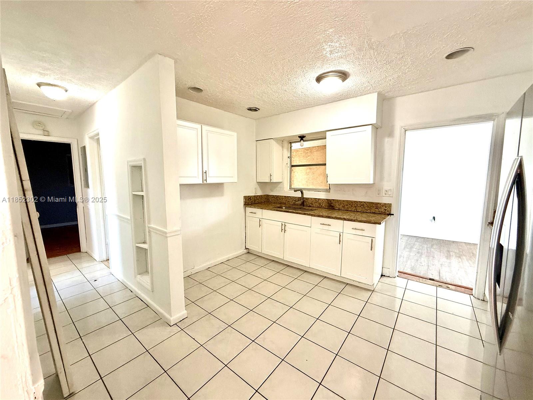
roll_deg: -0.3
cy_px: 200
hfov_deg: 102.1
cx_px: 266
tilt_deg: -5.8
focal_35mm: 14
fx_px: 216
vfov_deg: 85.7
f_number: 2.2
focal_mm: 2.22
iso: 250
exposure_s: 1/120
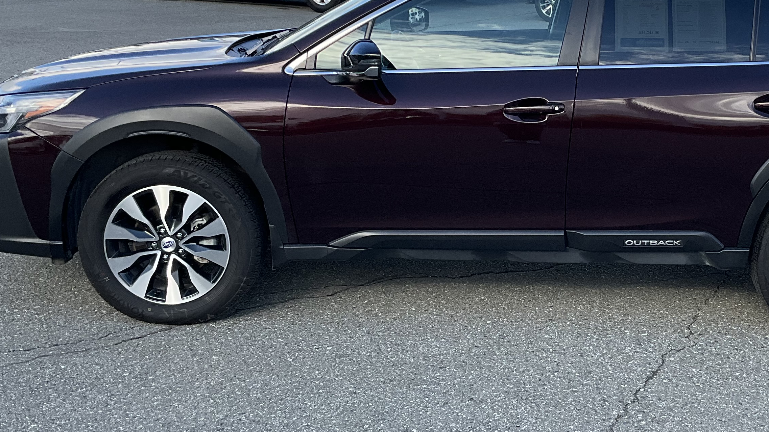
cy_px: 159
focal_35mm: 56
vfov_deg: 21.4
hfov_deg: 36.6
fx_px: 1142
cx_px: 548
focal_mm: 3
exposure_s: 1/657
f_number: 1.8
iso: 25
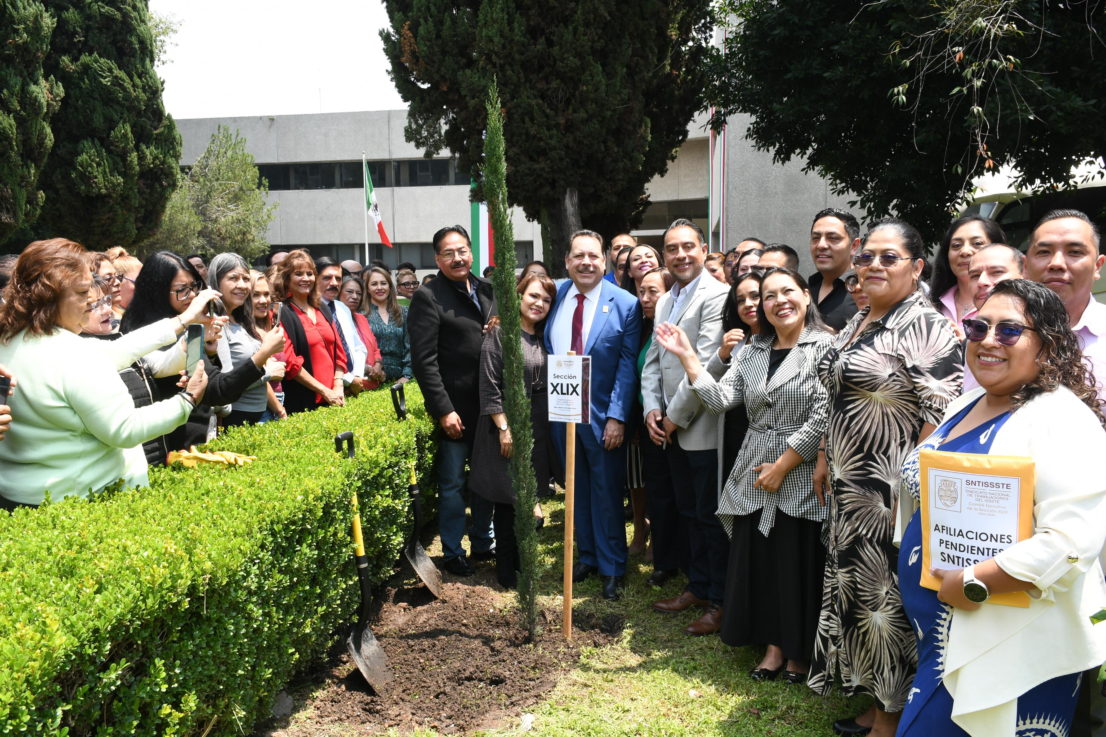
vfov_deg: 43.6
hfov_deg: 61.9
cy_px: 368
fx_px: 922
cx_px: 553
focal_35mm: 30
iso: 160
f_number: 8
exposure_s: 1/100
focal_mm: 20
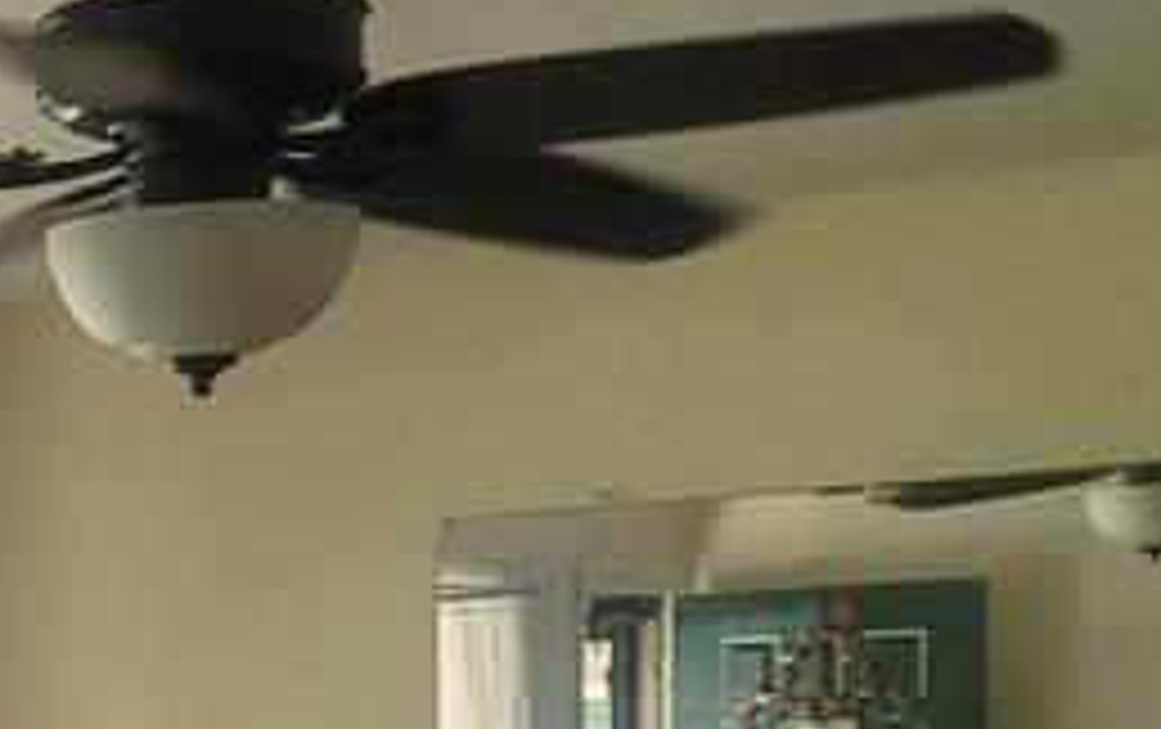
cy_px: 1130
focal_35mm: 105
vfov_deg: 11.9
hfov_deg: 18.1
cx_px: -468
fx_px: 3327
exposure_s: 1/120
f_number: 1.8
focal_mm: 7
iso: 80
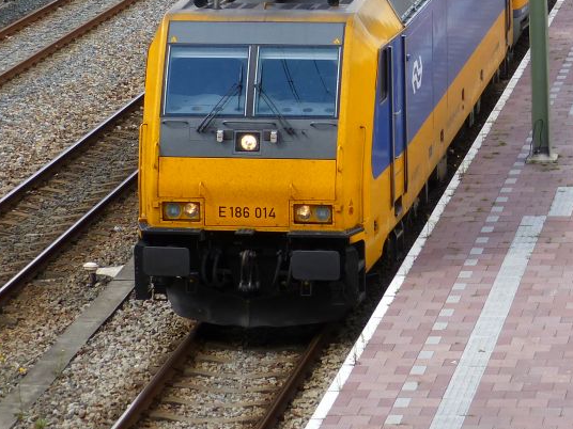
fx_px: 2781
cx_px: 284
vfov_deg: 8.8
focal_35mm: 168
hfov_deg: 11.8
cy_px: 97
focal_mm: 13.5
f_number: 2.8
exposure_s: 1/500
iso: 100
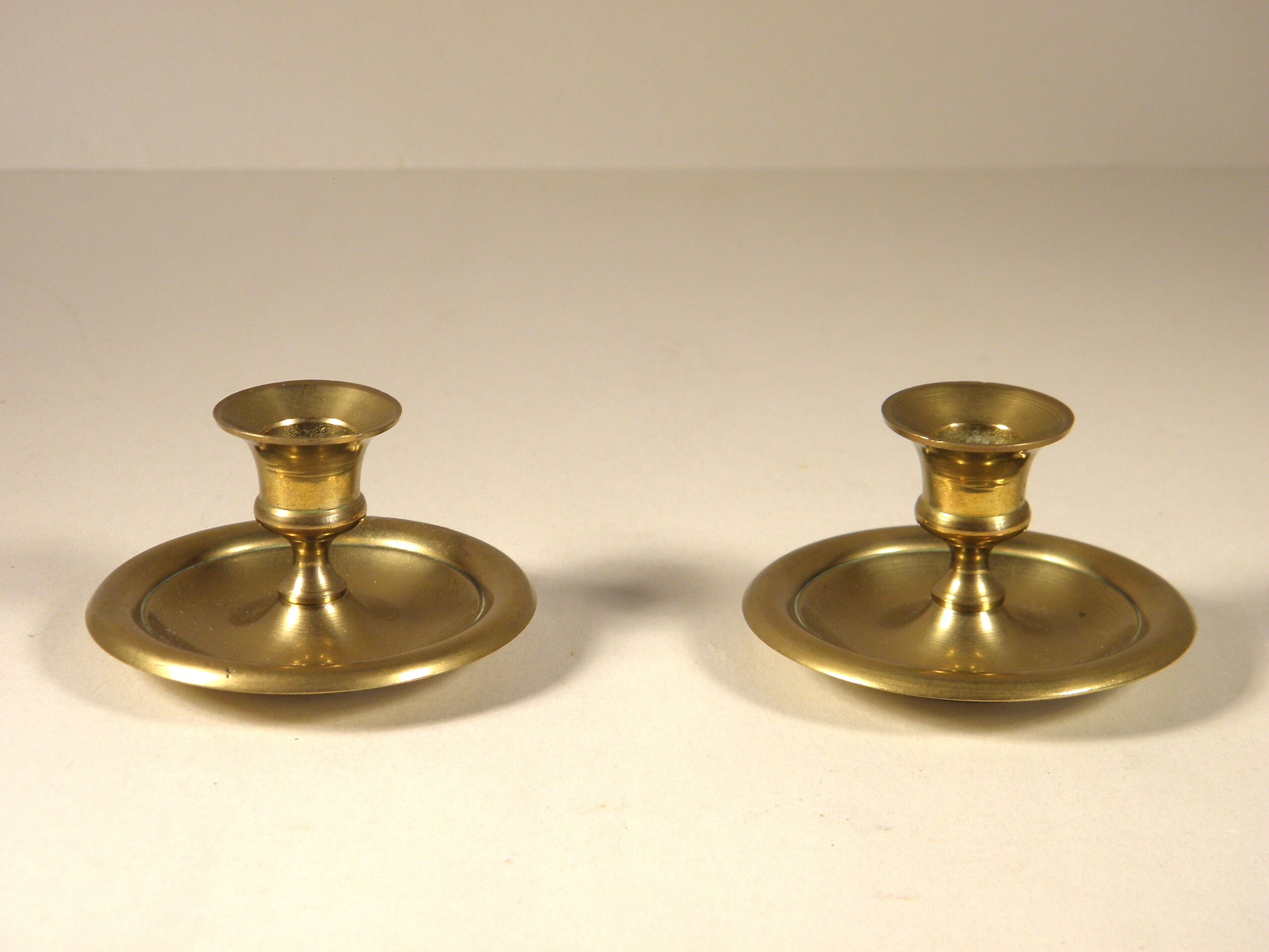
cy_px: 476
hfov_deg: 24.4
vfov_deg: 18.4
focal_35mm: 80
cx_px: 634
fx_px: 2933
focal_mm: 14.3
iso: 100
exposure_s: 1/60
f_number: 4.4
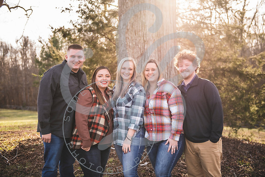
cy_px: 88
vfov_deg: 28.1
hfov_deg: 41.1
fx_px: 353
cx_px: 132
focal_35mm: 48
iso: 100
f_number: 2.8
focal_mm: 48
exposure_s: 1/320
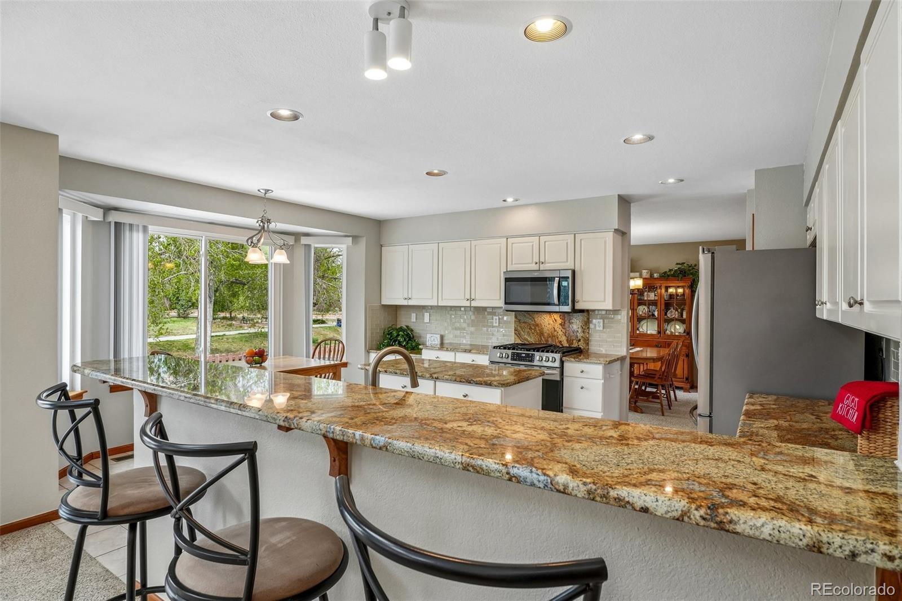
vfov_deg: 67.4
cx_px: 451
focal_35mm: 18
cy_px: 300
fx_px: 451
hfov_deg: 90.0
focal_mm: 12
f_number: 8
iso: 160
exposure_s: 1/30
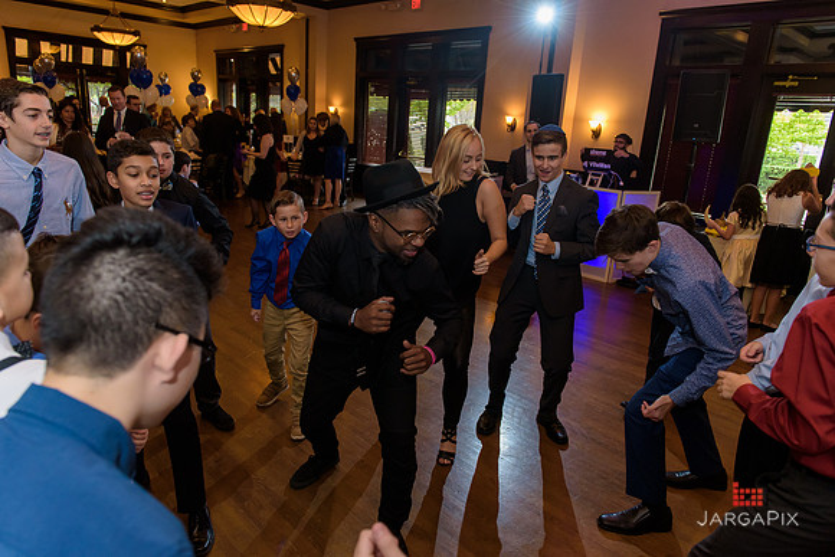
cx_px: 418
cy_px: 278
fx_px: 557
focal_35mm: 24
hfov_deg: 73.7
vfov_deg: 53.2
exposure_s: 1/125
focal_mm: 24
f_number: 3.2
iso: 1600
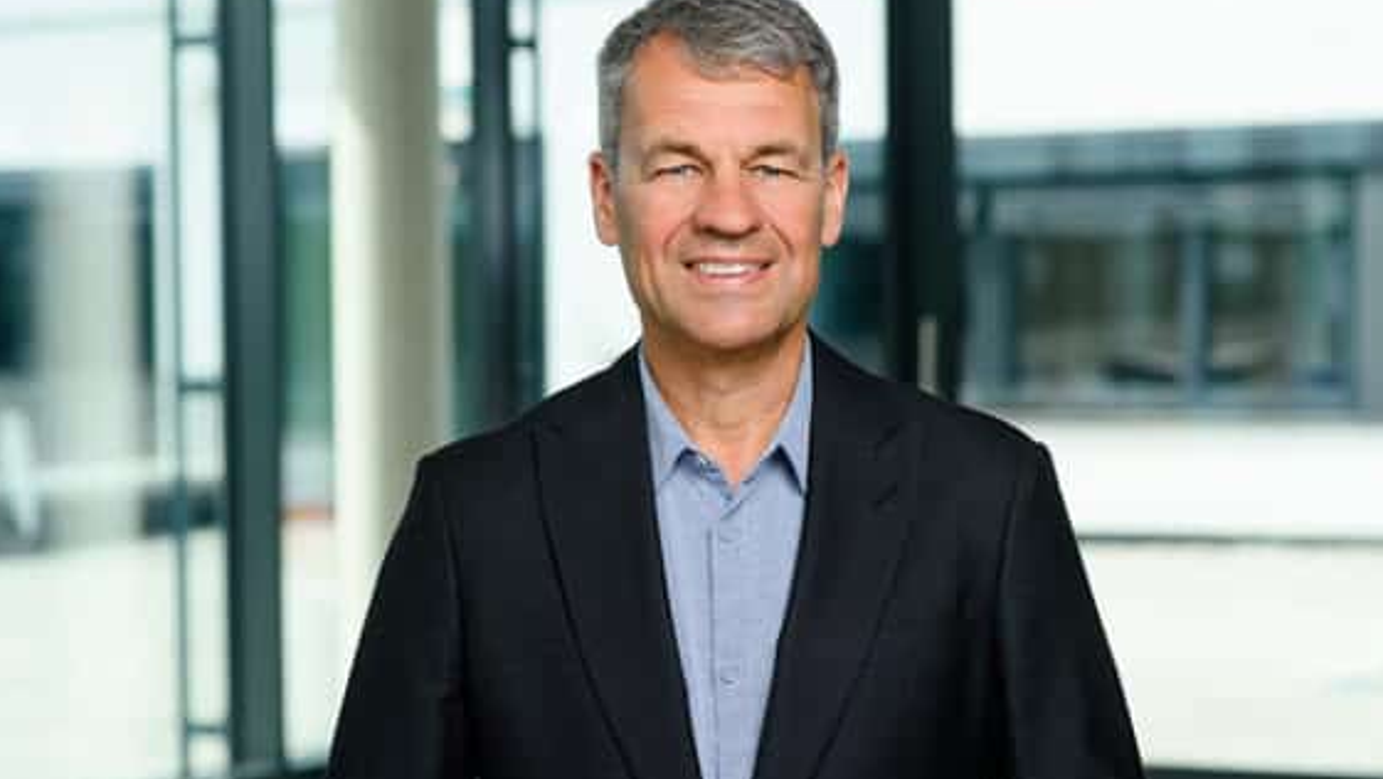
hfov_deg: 23.2
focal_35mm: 92
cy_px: 406
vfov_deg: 13.2
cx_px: 705
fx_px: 3375
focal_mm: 85
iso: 100
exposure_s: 1/200
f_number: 4.5
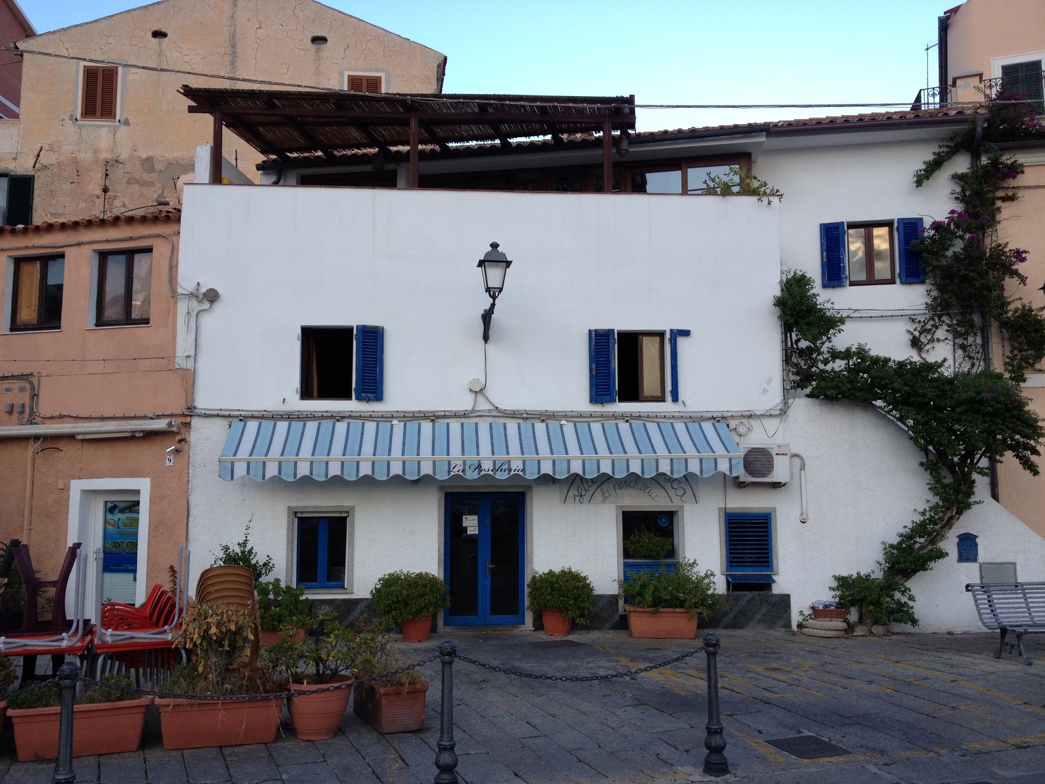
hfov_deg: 52.6
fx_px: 1057
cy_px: 392
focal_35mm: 35
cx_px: 522
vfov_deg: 40.7
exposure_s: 1/207
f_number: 2.4
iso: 64
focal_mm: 4.28
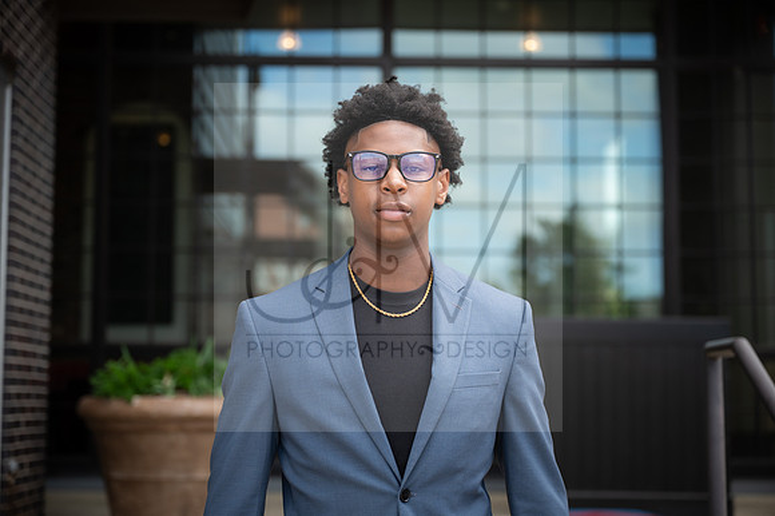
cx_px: 388
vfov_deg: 22.2
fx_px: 1312
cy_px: 258
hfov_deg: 32.9
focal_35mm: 61
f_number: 2.8
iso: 125
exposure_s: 1/250
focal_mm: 61
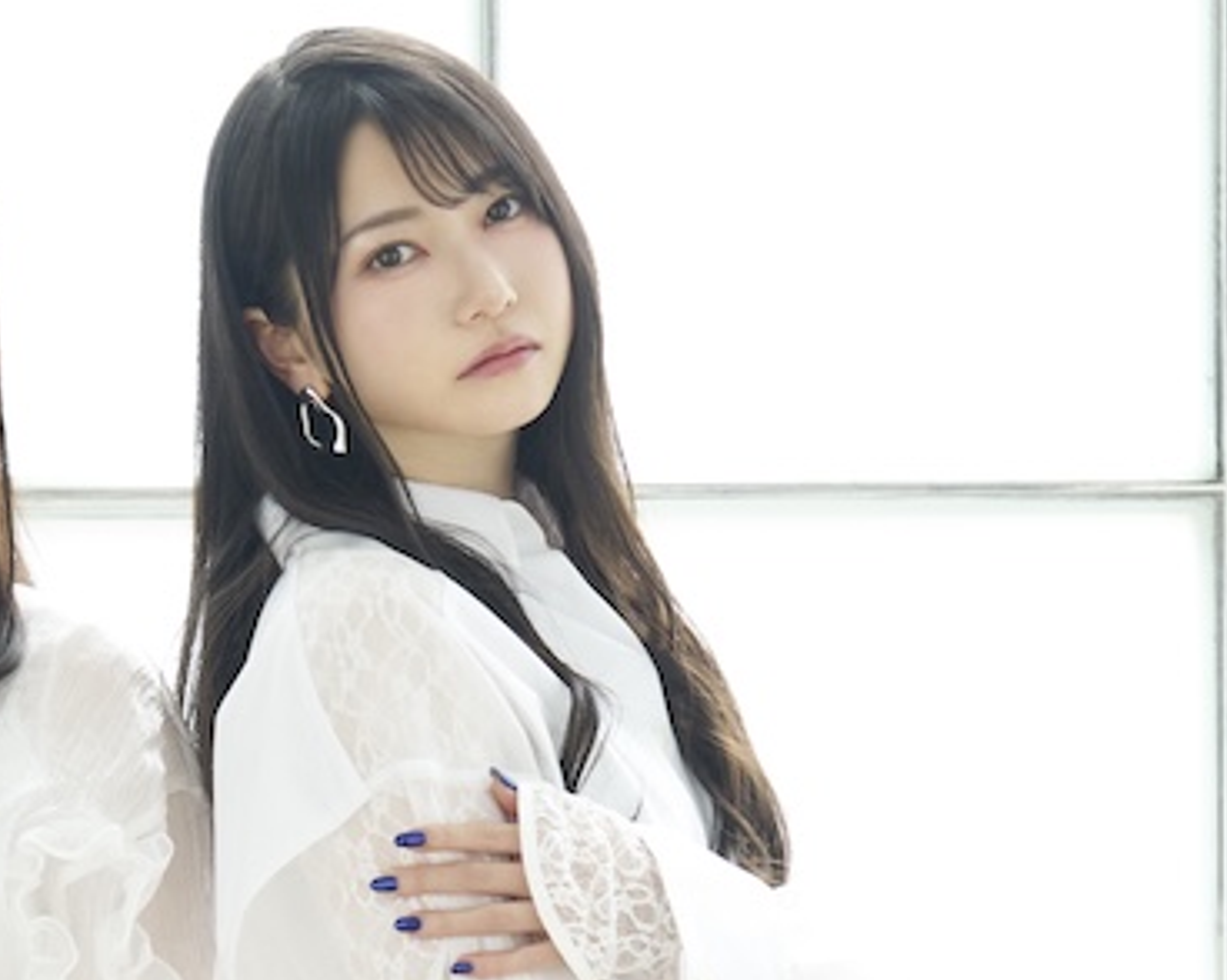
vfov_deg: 15.8
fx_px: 3521
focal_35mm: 97
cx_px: -170
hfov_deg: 18.9
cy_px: 608
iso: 800
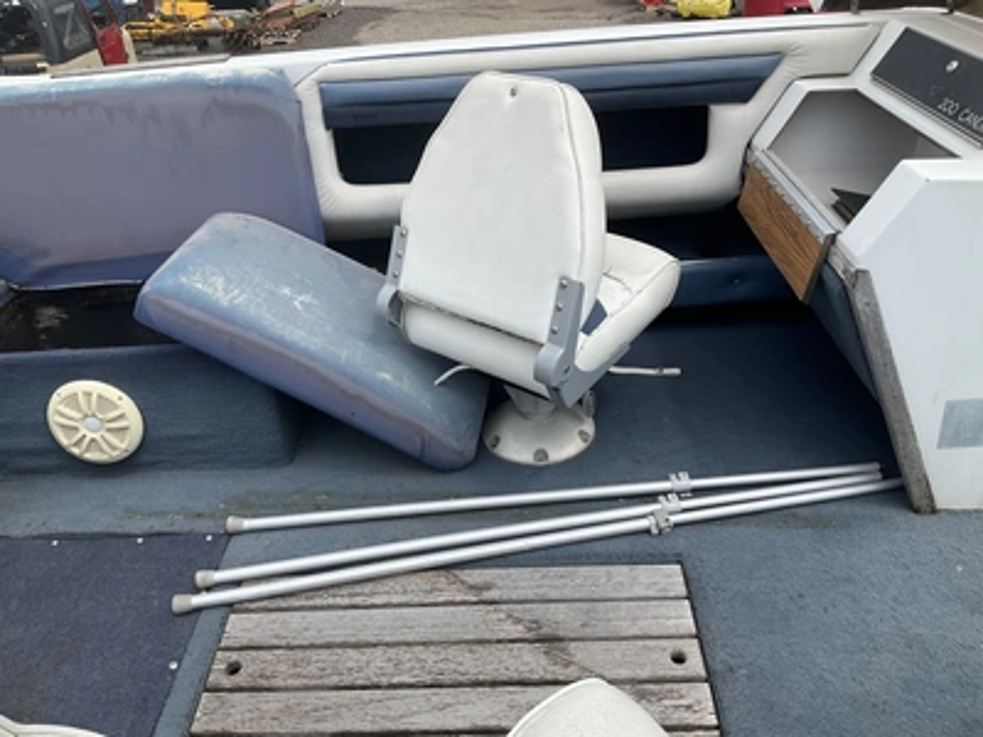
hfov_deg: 61.7
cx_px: 492
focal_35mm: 29
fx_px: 824
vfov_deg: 48.2
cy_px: 368
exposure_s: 1/1848
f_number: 1.8
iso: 25
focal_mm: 3
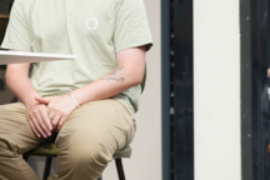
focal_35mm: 139
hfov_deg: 14.1
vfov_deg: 9.9
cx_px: -98
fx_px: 1042
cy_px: 93
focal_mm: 47
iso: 100
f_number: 4
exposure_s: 1/250
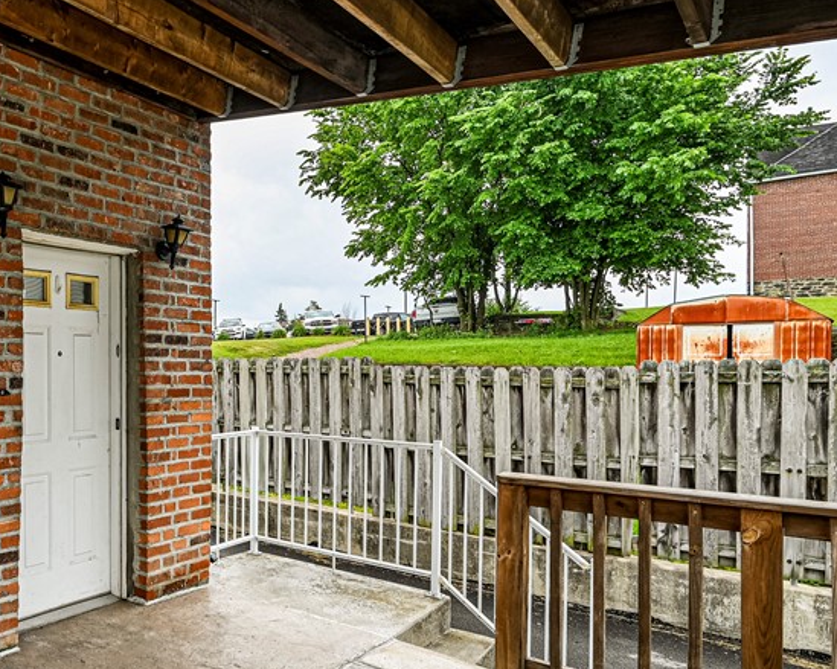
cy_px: 350
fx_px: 644
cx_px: 59
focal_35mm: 26
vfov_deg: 54.9
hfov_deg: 55.6
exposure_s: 1/50
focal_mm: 14
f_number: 9
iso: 100
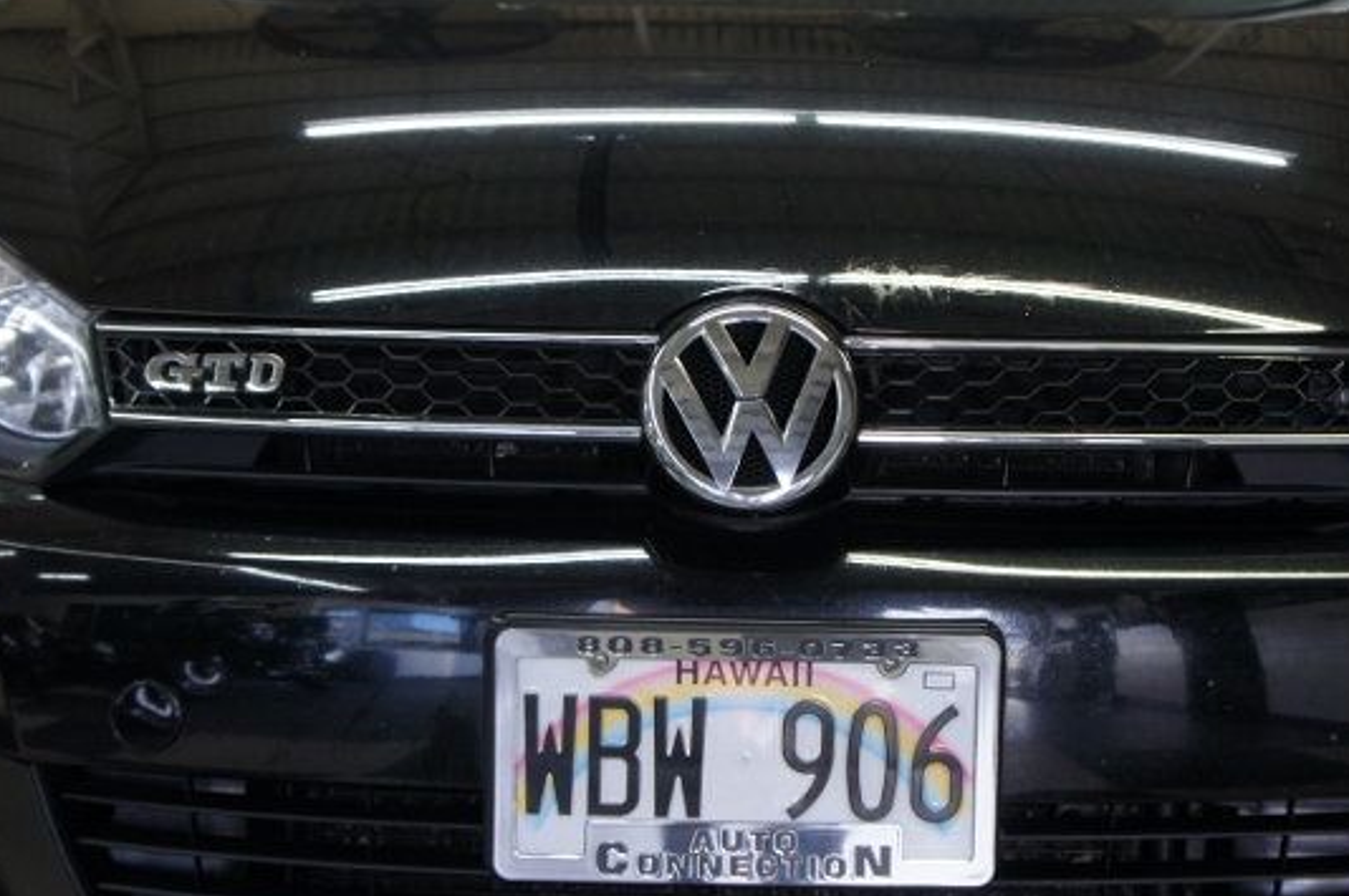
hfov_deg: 29.3
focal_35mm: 69
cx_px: 738
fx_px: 2583
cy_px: 448
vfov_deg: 19.7
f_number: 4
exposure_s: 1/40
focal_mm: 24
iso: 250
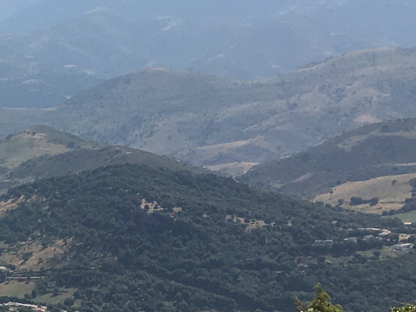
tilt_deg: -9.3
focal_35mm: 136
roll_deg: +5.1
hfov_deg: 12.6
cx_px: -428
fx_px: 1634
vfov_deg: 10.9
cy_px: 238
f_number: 2.2
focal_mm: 4.15
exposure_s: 1/2137
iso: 25
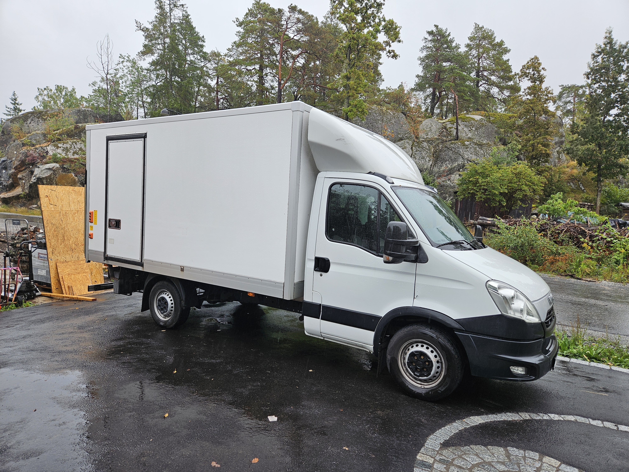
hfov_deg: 73.9
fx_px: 418
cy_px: 236
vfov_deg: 58.9
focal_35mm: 23
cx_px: 314
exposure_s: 1/180
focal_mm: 5.4
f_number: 1.8
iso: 32
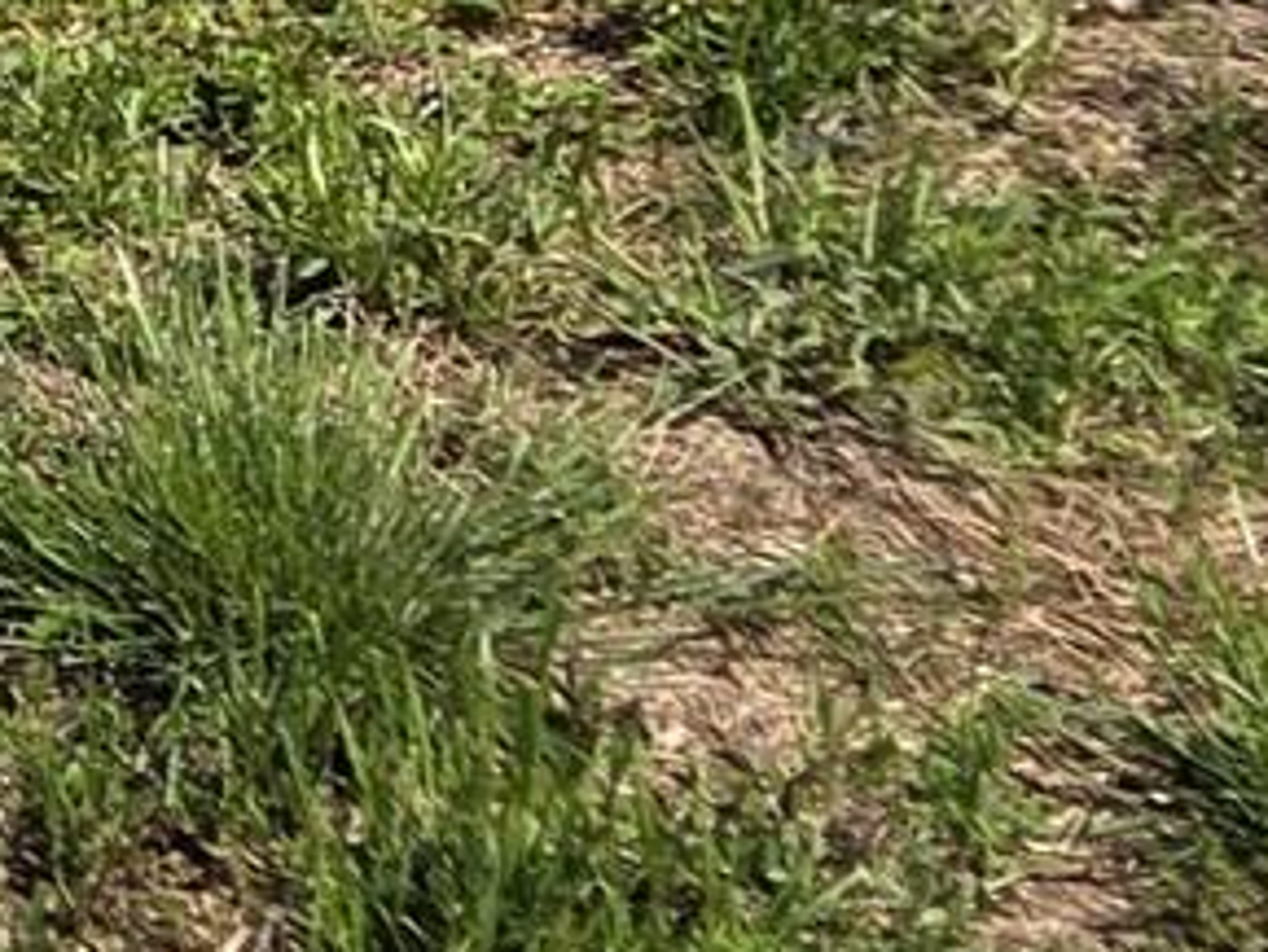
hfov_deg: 11.1
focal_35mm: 163
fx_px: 5973
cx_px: -1150
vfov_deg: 8.4
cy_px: -1268
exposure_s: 1/7891
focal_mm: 5.4
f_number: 1.8
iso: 80
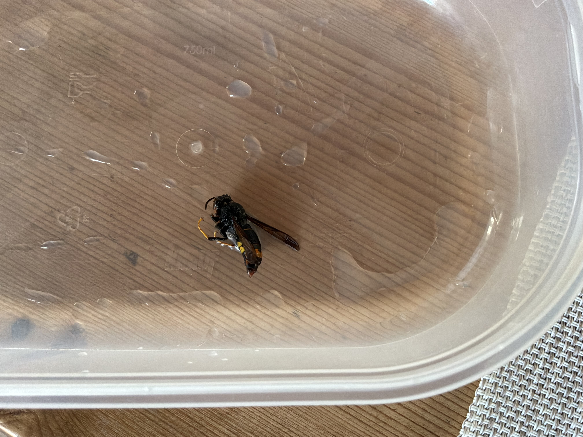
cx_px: 292
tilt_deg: -78.8
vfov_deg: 49.7
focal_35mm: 28
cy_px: 218
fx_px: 472
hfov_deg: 63.4
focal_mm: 3
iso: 160
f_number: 1.8
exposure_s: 1/60
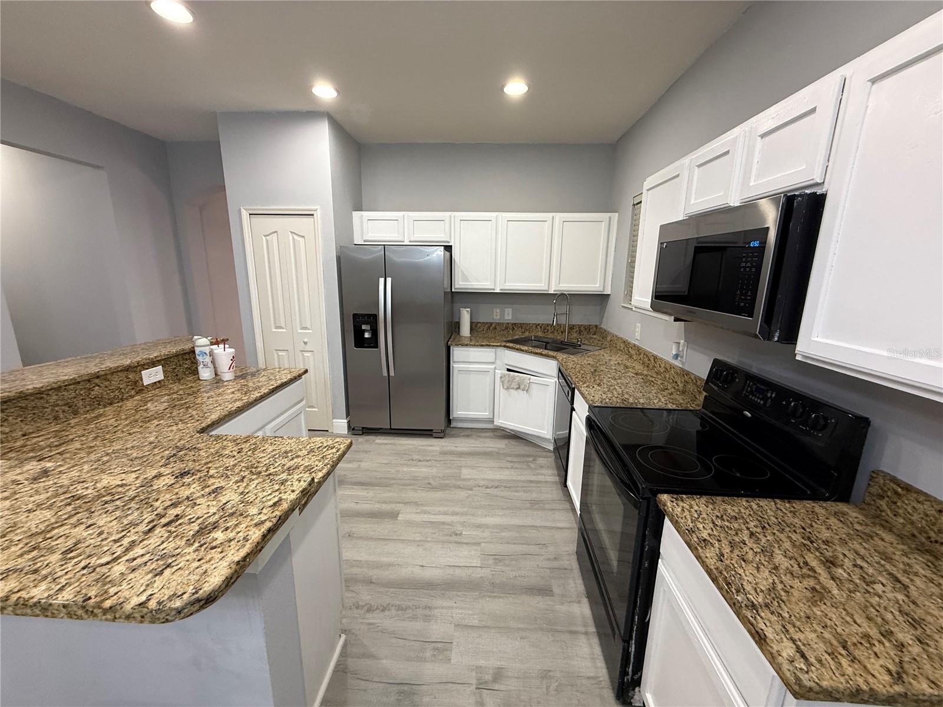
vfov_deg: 85.7
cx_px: 472
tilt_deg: -10.8
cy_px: 354
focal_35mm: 14
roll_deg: -1.0
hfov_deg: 102.1
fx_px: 381
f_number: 2.2
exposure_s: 1/60
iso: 250
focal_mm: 2.22
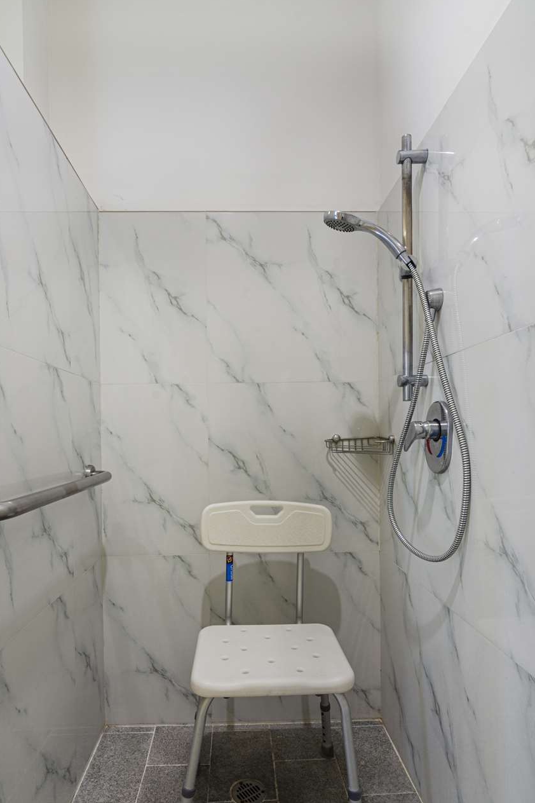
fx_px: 437
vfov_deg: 84.9
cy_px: 442
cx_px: 253
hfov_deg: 62.9
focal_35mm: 20
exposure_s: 2.5
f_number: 11
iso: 100
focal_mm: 11
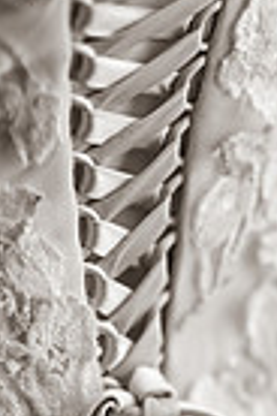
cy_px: 226
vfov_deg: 7.4
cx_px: 295
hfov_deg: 4.9
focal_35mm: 277
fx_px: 3197
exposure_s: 1/200
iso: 160
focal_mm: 85
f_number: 1.4
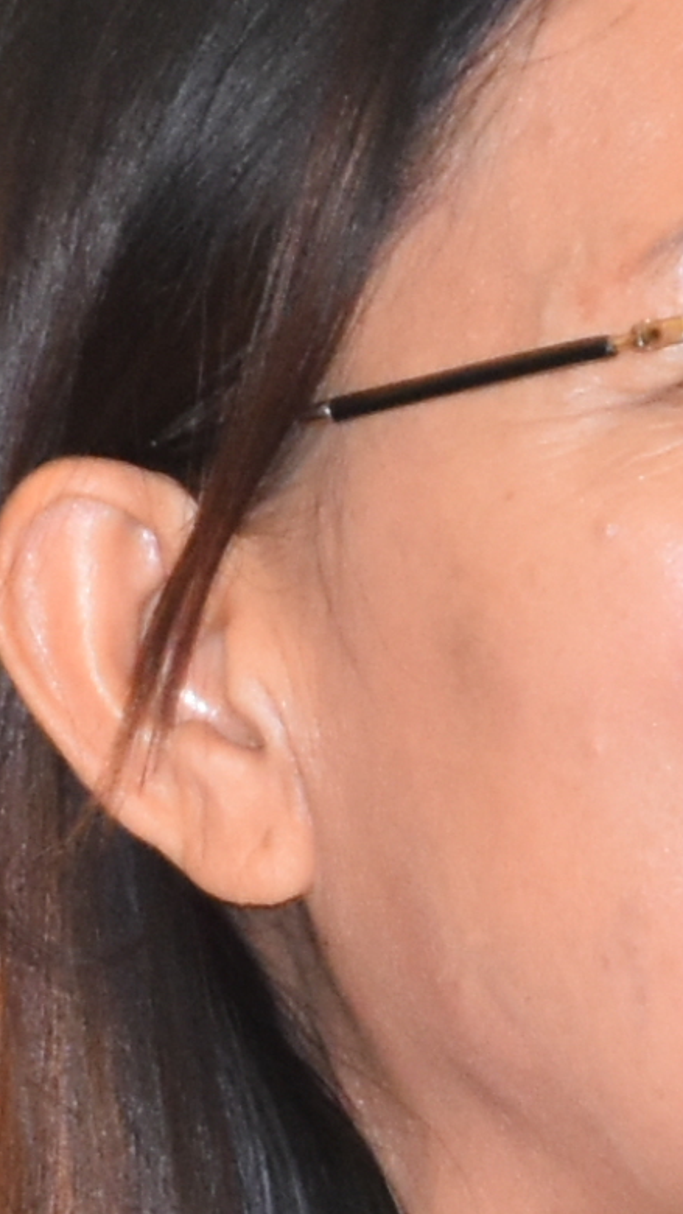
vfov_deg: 1.9
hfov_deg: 1.1
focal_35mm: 1148
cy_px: 1682
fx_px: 36946
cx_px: 243
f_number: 5.3
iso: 1000
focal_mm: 95
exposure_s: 1/60
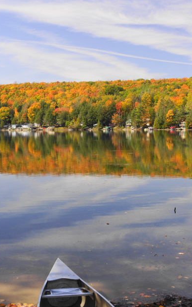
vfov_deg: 37.5
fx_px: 452
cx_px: 82
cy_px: 160
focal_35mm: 54
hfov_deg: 24.0
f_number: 7.1
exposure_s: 1/80
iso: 100
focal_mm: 22
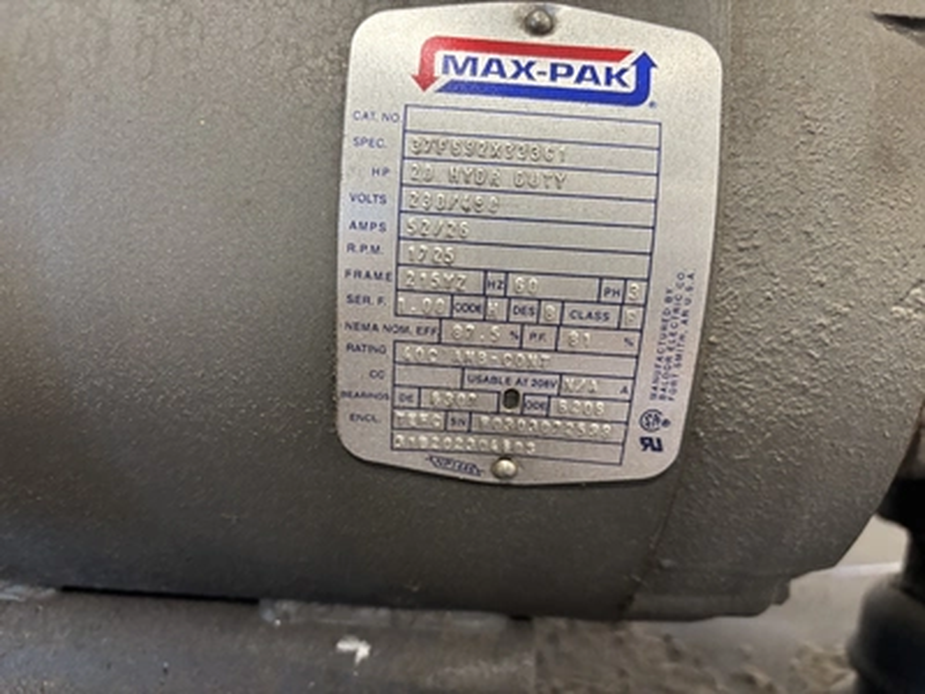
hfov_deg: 67.3
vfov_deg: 53.1
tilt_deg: -15.0
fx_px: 695
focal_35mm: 26
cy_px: 347
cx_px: 462
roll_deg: -3.4
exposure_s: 1/60
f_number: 1.6
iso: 320
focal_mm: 5.96
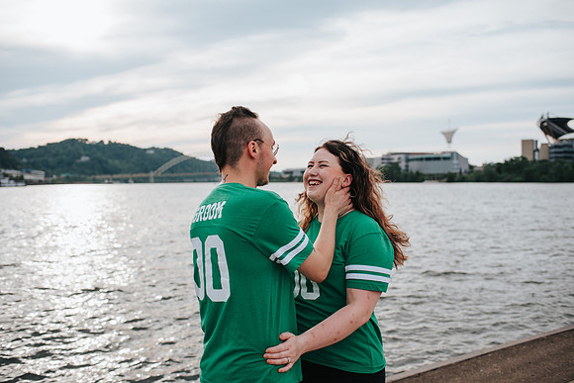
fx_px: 558
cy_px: 192
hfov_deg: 54.4
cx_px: 287
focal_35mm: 35
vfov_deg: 37.9
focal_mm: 35
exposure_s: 1/1000
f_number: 3.2
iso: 100
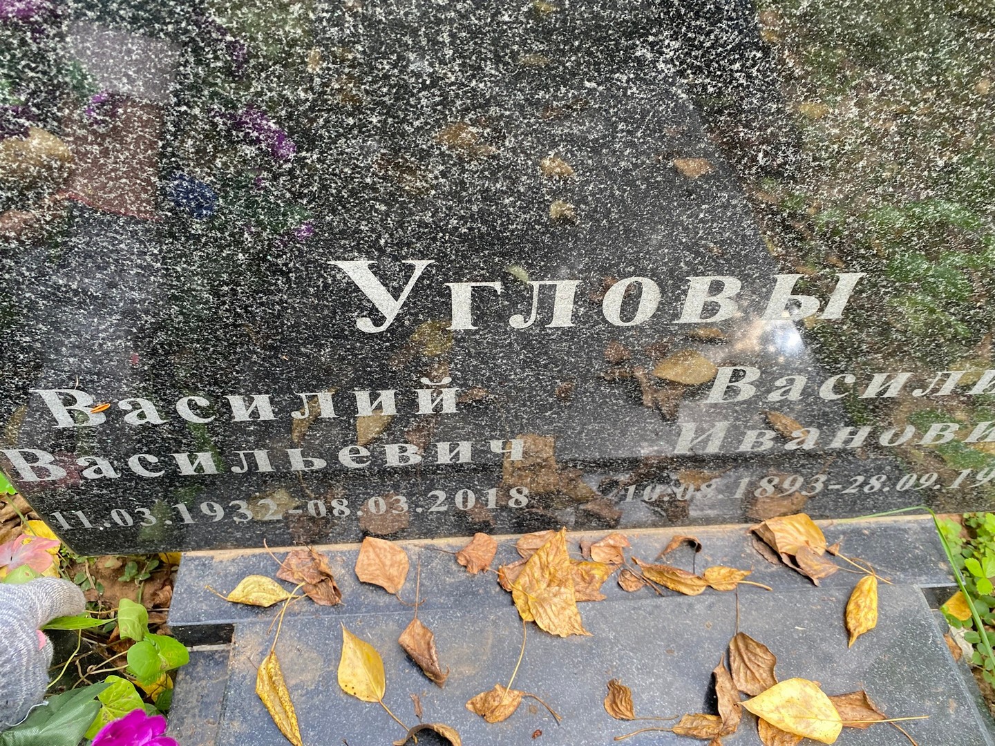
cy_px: 373
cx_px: 498
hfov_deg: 67.3
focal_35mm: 26
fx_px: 747
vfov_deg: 53.1
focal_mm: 4.25
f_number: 1.8
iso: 100
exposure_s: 1/121
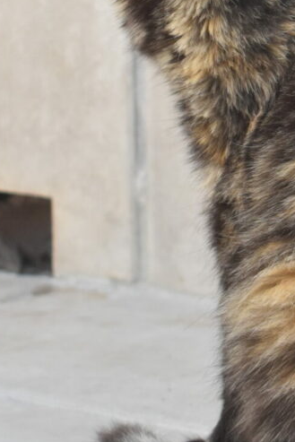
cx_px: 317
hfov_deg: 4.8
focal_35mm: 289
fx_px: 3546
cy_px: 29
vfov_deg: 7.1
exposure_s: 1/800
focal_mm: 55
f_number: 5.6
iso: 800
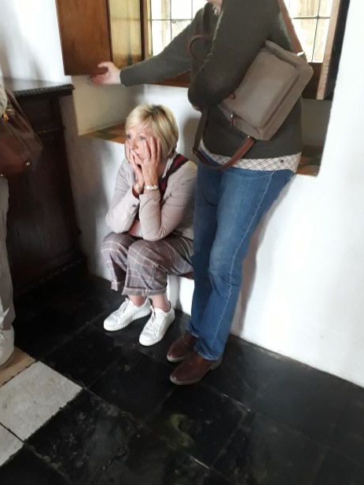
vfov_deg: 63.4
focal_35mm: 28
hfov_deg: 49.8
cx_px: 178
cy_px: 239
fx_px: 392
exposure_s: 1/17
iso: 400
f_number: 1.9
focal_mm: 3.6
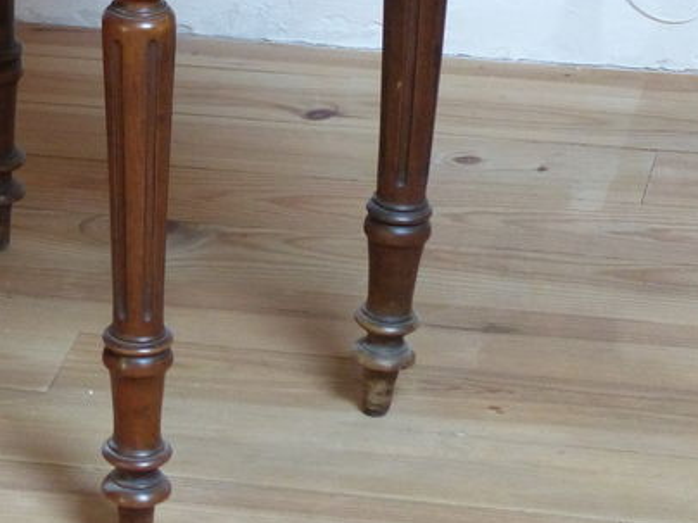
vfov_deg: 6.6
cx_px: 33
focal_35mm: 225
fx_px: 4537
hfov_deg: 8.8
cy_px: -107
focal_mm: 16.4
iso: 500
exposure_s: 1/15
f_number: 2.8
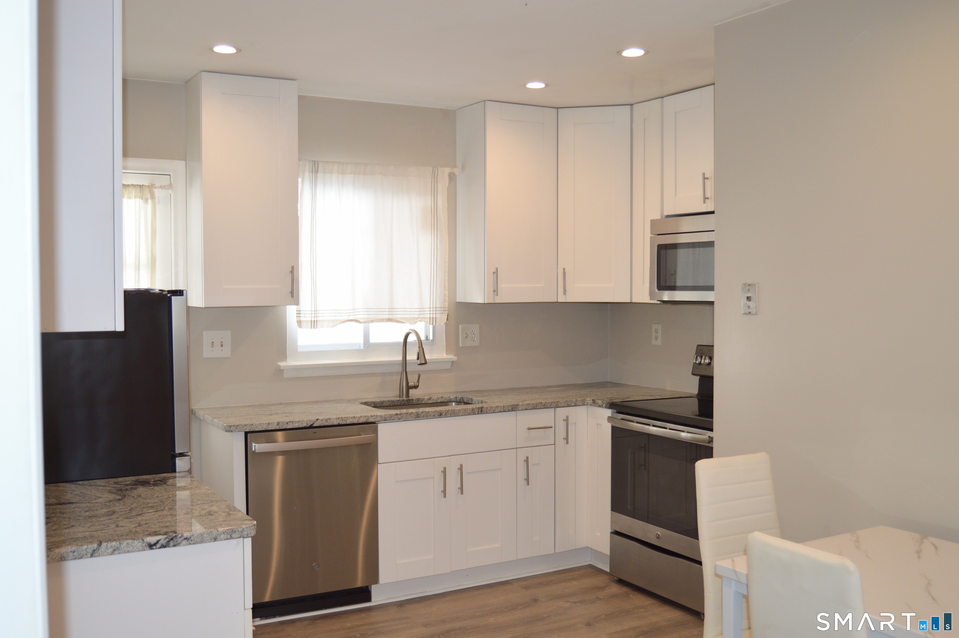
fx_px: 918
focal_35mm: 34
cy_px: 319
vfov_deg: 38.3
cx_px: 480
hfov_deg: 55.1
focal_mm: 23
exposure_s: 1/125
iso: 400
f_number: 3.8
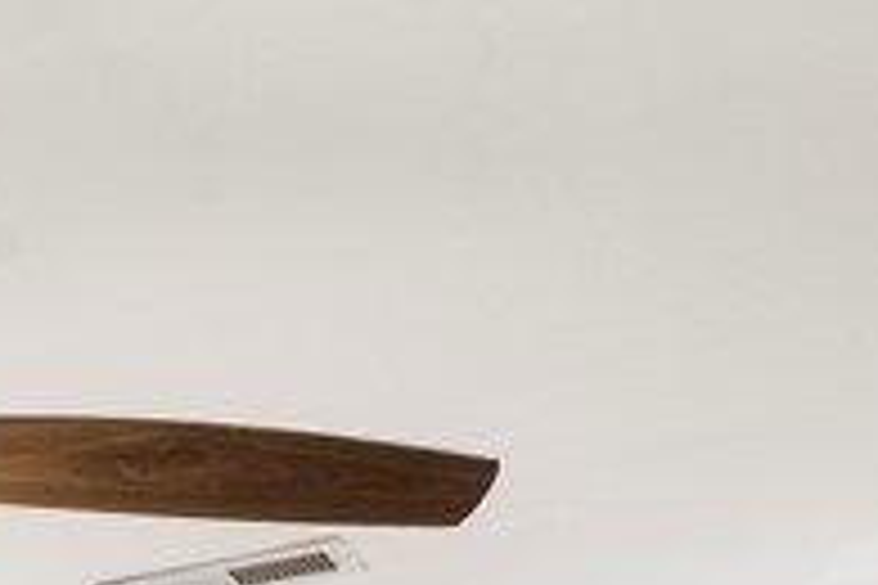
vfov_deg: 11.9
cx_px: -786
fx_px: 2170
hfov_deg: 17.6
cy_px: 1478
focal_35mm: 89
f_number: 9
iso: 2000
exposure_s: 1/8
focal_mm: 16
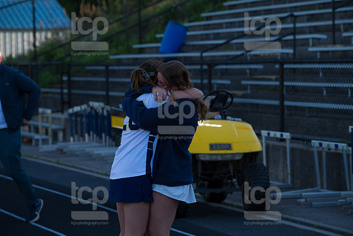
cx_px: 176
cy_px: 118
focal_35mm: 175
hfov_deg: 11.7
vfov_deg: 7.9
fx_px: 1716
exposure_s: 1/400
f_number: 5.6
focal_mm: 175
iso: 250
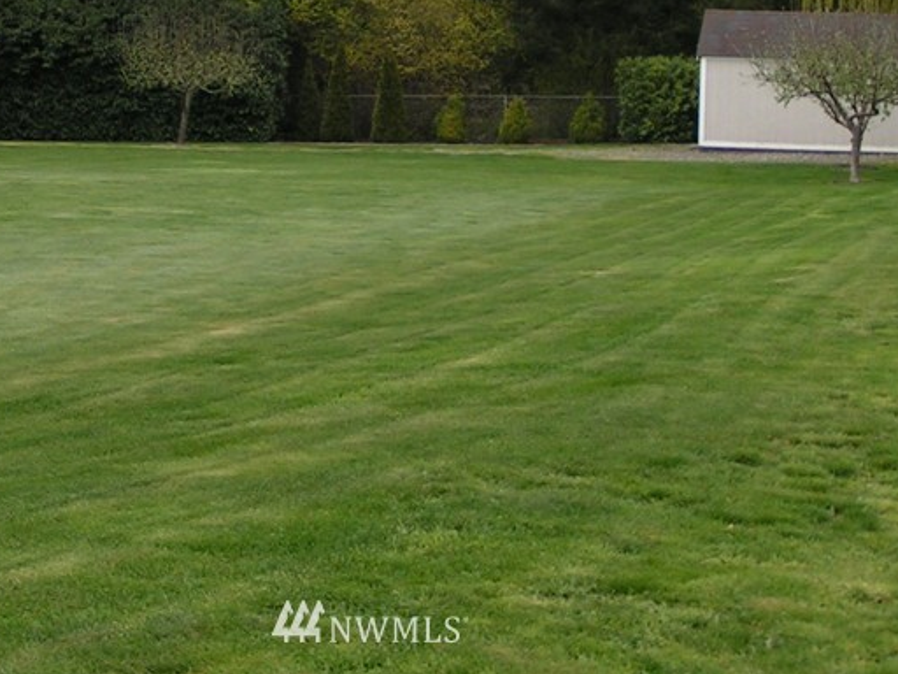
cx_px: 370
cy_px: 14
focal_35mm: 94
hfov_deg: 20.8
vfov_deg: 15.5
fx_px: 2439
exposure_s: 1/80
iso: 50
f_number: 4
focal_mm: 7.3
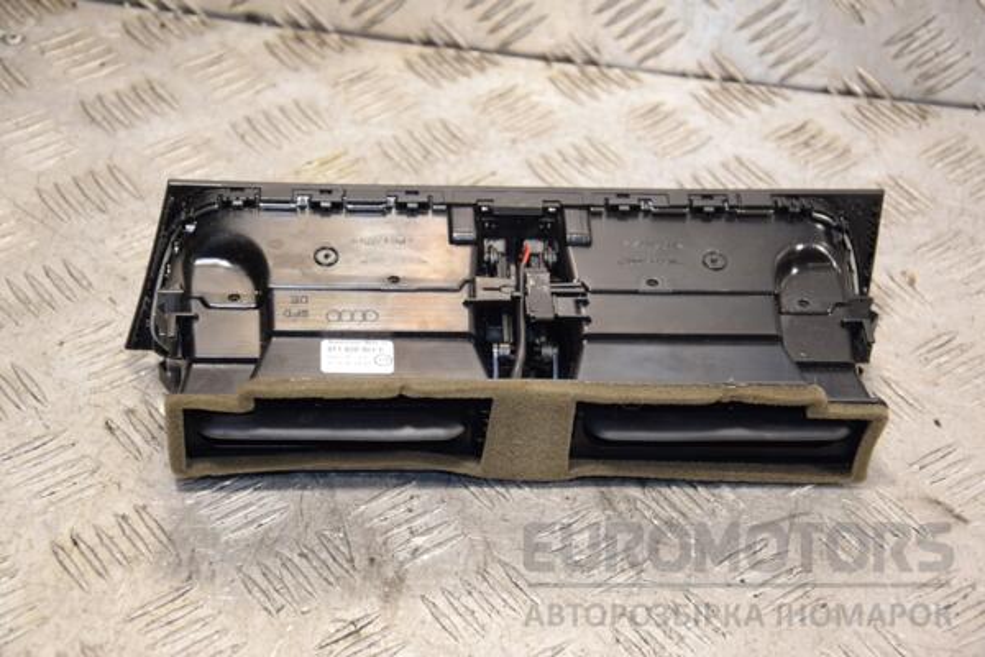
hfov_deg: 23.4
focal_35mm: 87
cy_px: 328
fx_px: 2380
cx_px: 492
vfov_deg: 15.7
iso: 800
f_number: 5
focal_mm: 58
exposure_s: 1/125
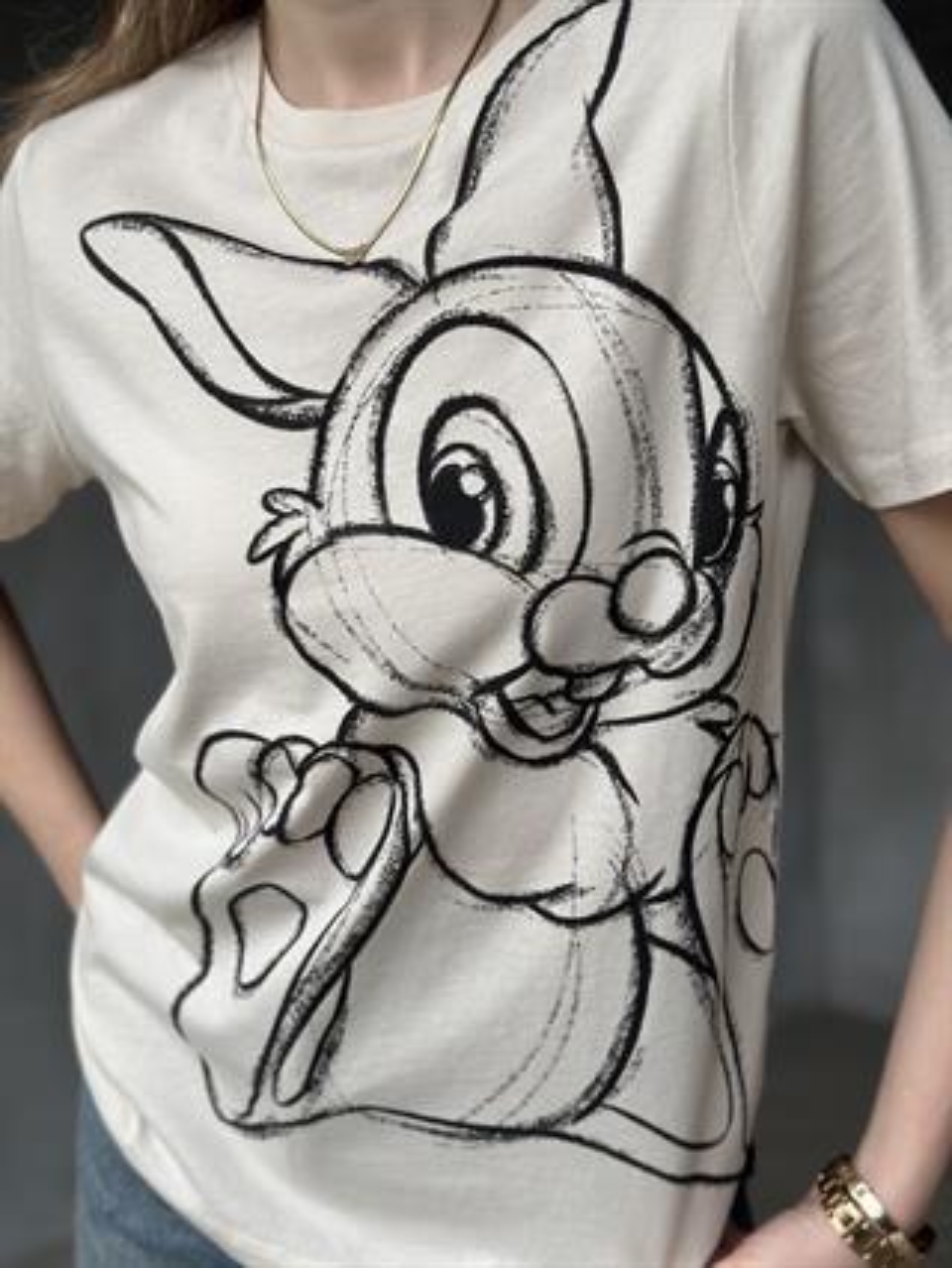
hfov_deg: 30.3
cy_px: 634
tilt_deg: -3.0
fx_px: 1758
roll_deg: +0.7
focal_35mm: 48
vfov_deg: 39.6
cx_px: 476
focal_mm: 6.86
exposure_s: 1/121
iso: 125
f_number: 1.78
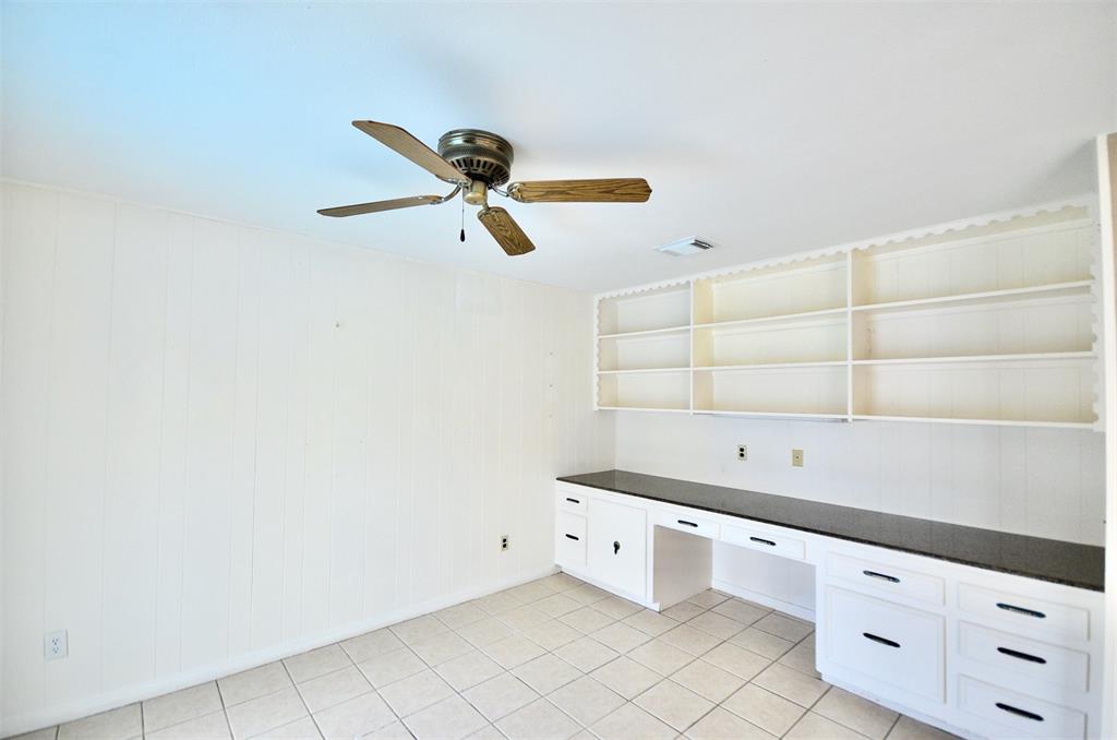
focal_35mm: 15
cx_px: 558
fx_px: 464
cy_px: 370
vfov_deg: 77.1
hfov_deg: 100.5
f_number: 5
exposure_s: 1/80
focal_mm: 10
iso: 1250
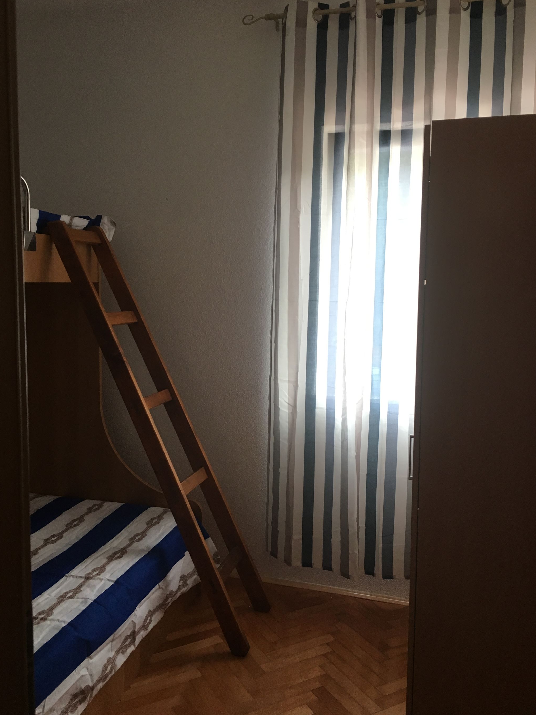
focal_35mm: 30
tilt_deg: -5.4
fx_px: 619
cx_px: 263
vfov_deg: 60.0
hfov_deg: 46.8
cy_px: 346
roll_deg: -0.2
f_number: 2.2
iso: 50
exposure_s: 1/33
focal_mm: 4.15
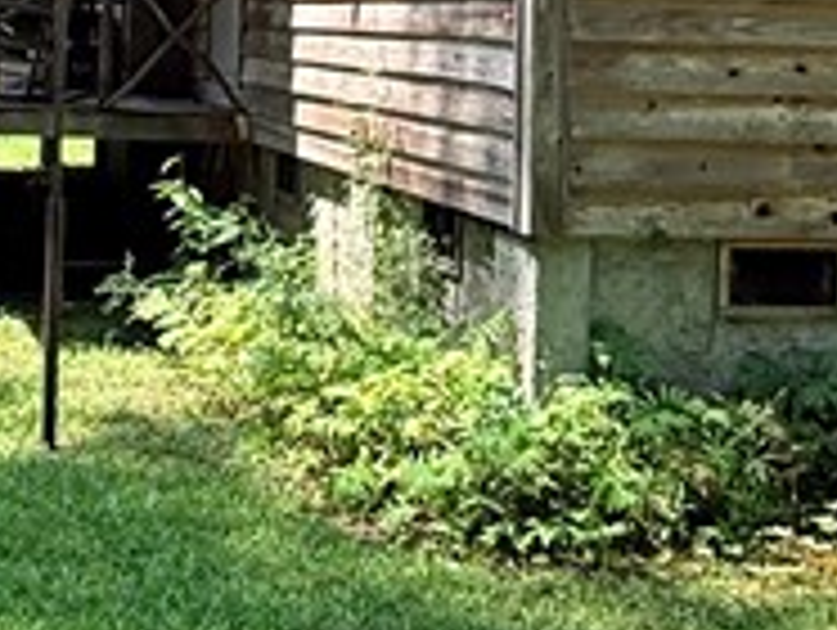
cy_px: -140
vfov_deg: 18.1
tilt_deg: +4.7
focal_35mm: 77
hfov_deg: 24.6
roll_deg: -2.4
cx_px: 86
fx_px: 1864
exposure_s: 1/522
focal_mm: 2.22
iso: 64
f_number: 2.2
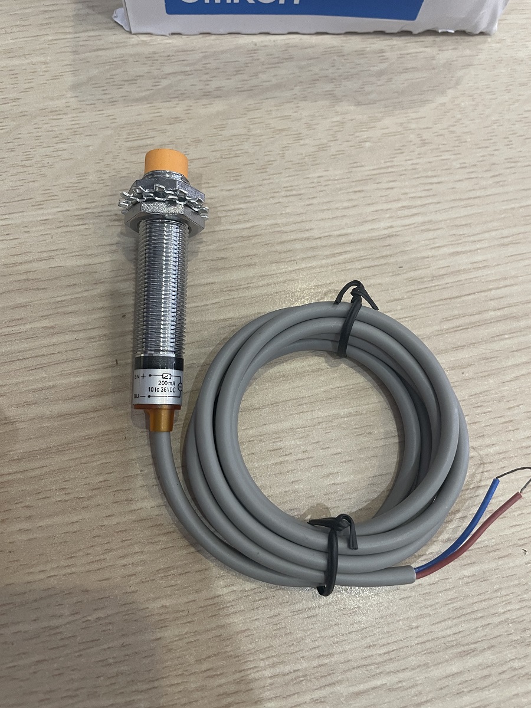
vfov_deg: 67.3
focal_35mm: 26
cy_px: 354
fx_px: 532
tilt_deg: -75.8
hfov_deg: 53.1
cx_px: 266
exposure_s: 1/50
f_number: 1.6
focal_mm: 4.2
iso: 200
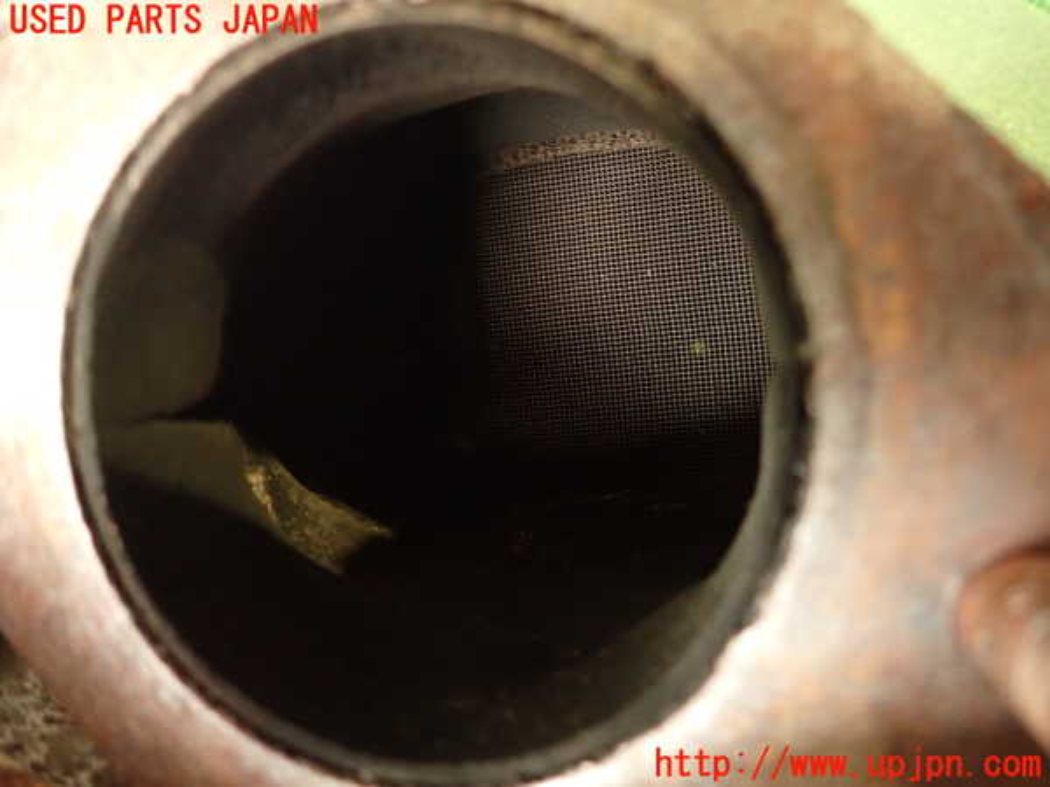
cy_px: 394
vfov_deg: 54.9
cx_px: 525
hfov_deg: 69.4
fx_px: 758
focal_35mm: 25
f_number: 2
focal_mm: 4.5
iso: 800
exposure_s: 1/20
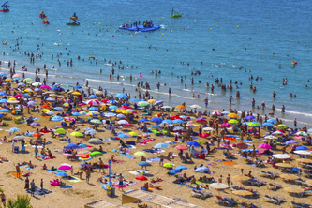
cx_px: -75
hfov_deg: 19.0
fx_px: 875
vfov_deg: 13.1
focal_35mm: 101
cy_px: -55
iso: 100
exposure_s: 1/4000
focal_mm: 10.26
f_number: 2.8
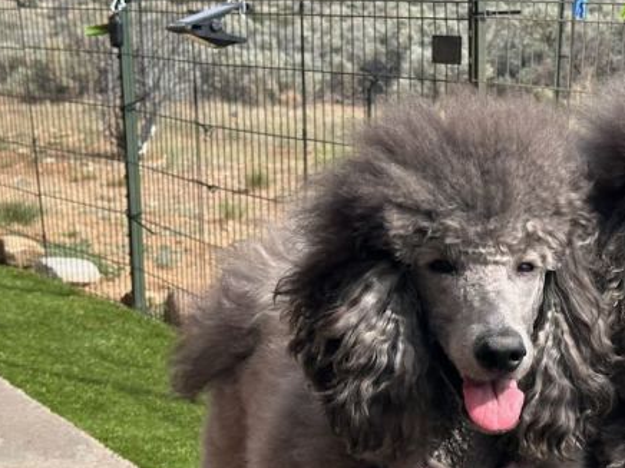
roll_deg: +1.0
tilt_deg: -12.1
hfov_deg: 22.0
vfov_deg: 16.7
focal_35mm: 88
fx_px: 1589
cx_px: 497
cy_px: 318
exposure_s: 1/1590
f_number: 1.78
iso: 64
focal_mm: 6.86
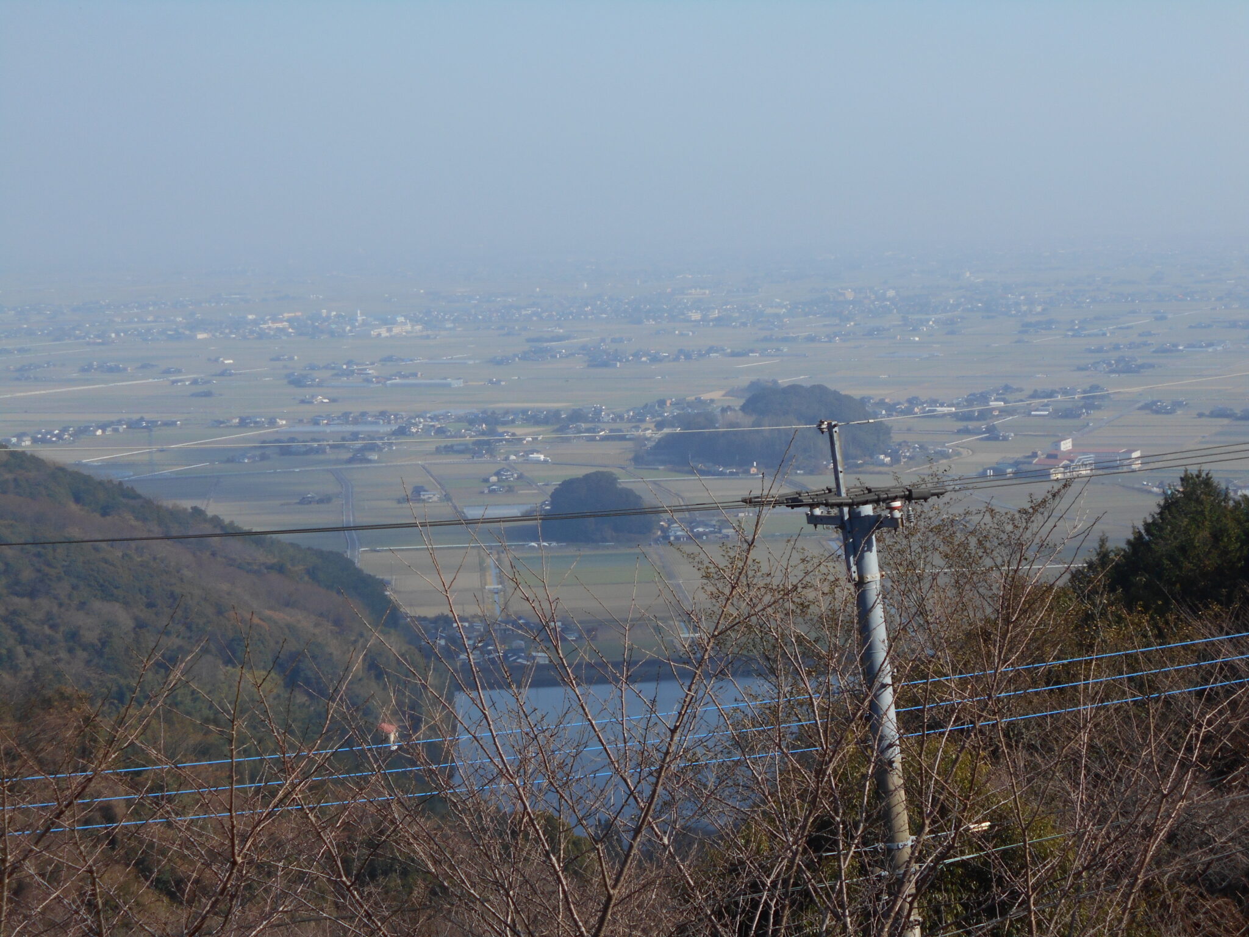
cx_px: 624
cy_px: 468
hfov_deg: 22.8
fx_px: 3103
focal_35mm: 86
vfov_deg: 17.2
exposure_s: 1/320
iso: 80
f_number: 6.3
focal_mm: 15.4
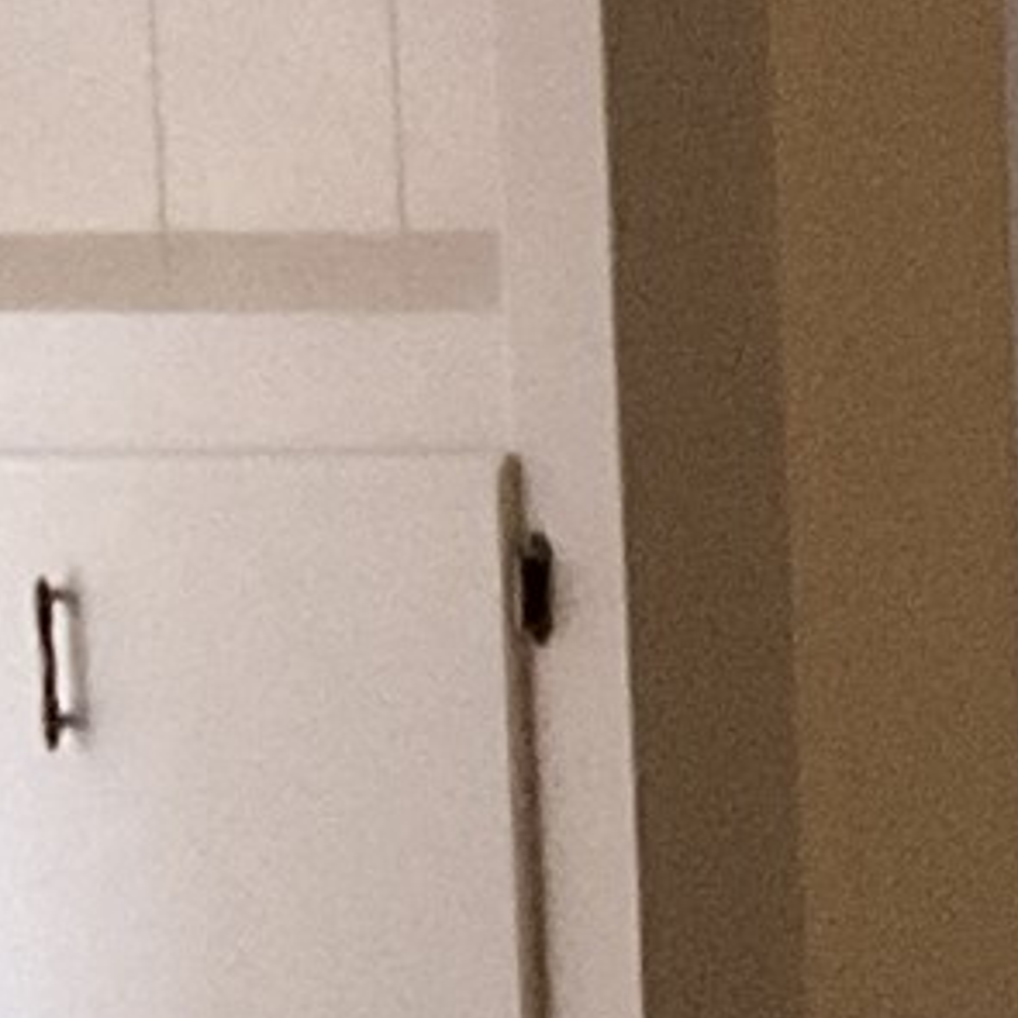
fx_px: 5922
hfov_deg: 7.9
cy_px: -262
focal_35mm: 178
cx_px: 3437
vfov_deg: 9.7
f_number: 1.8
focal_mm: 3
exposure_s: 1/20
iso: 500
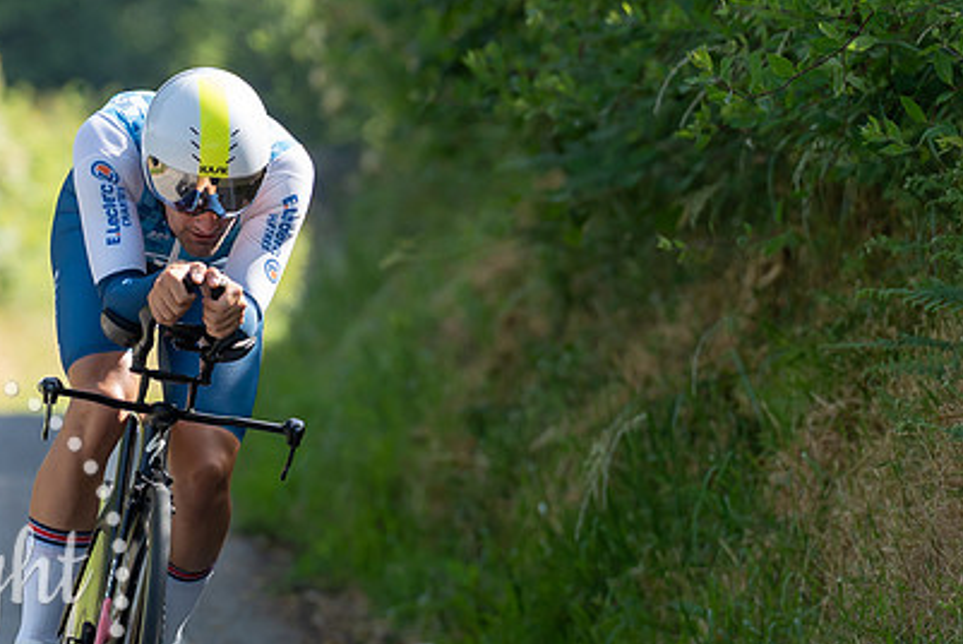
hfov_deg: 3.5
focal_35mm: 597
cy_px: 507
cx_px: 326
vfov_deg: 2.3
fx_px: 15981
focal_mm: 200
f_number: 3.5
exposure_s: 1/1000
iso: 250
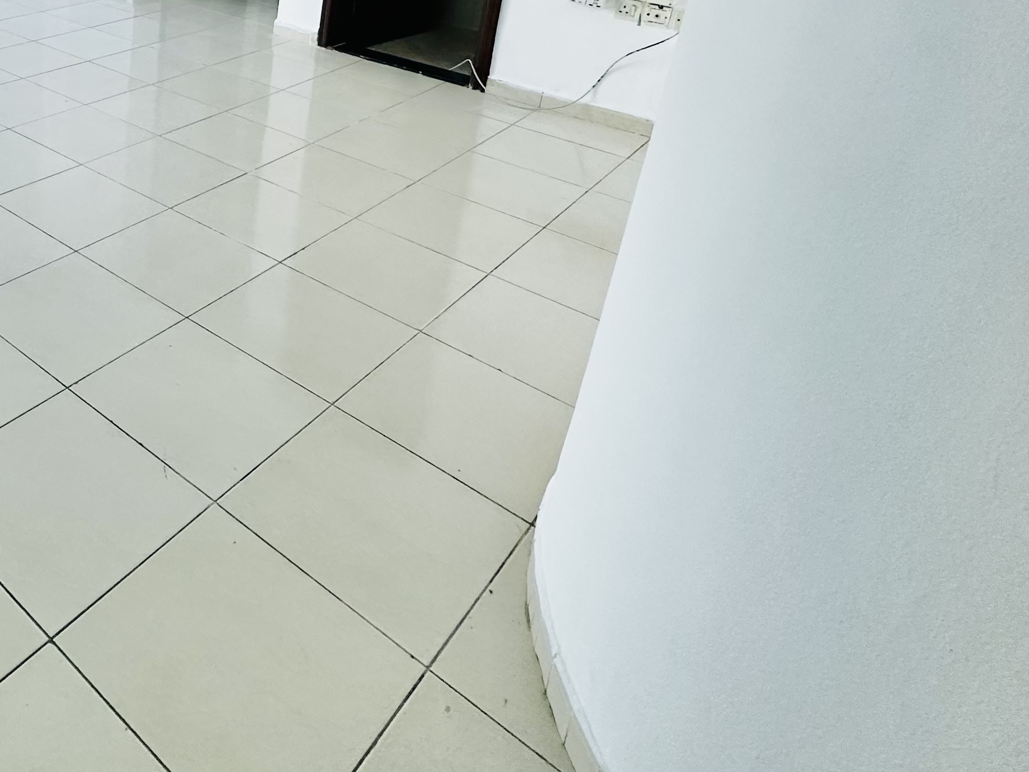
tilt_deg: -17.5
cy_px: 45
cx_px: 53
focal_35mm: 29
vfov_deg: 43.1
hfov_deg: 52.1
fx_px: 862
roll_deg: -2.0
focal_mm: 2.22
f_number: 2.2
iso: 320
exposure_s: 1/99
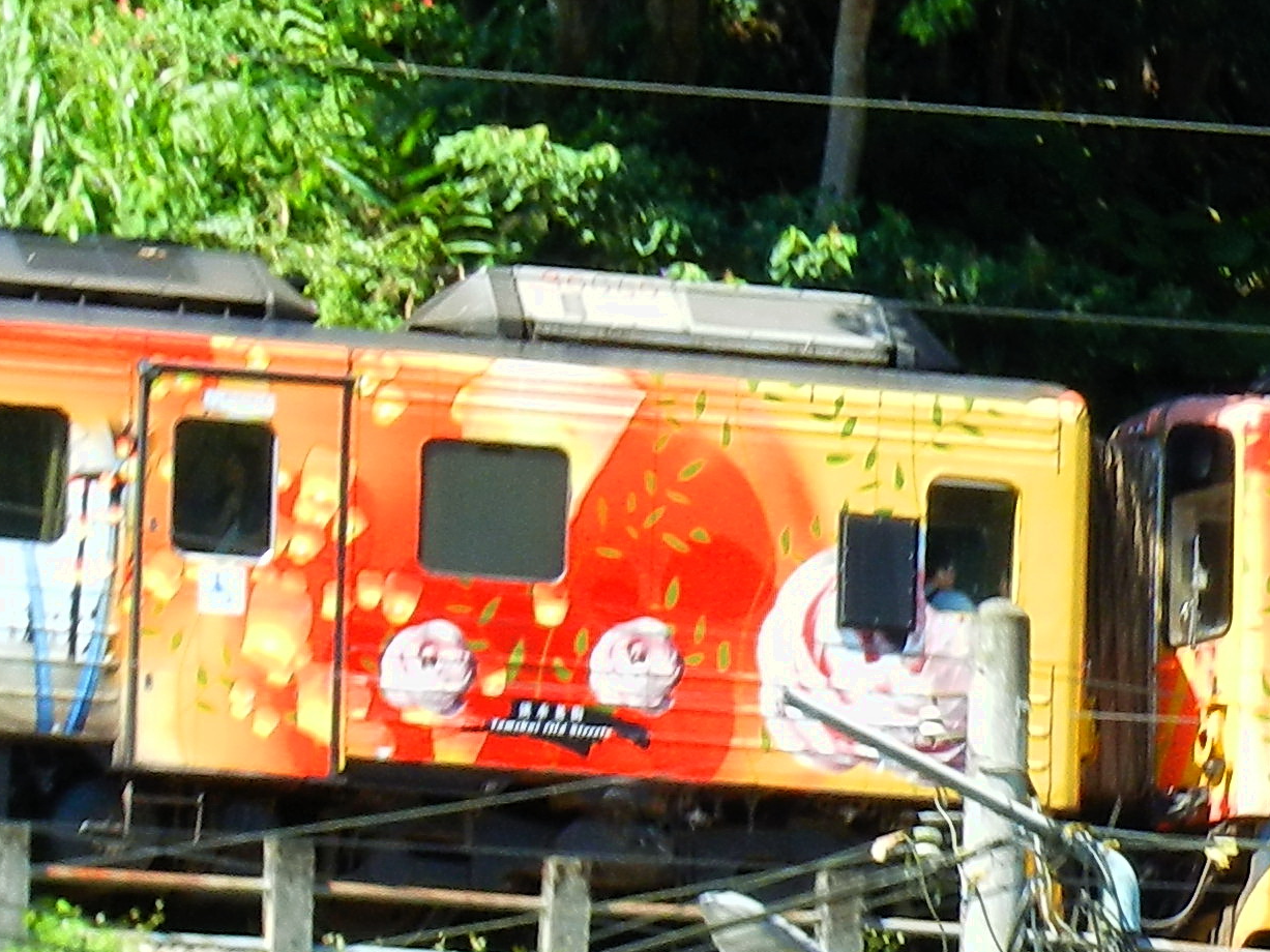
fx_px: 14711
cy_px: 740
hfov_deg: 4.9
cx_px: 2042
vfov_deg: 3.7
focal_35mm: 401
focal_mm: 22.2
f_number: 5.1
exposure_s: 1/250
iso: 200
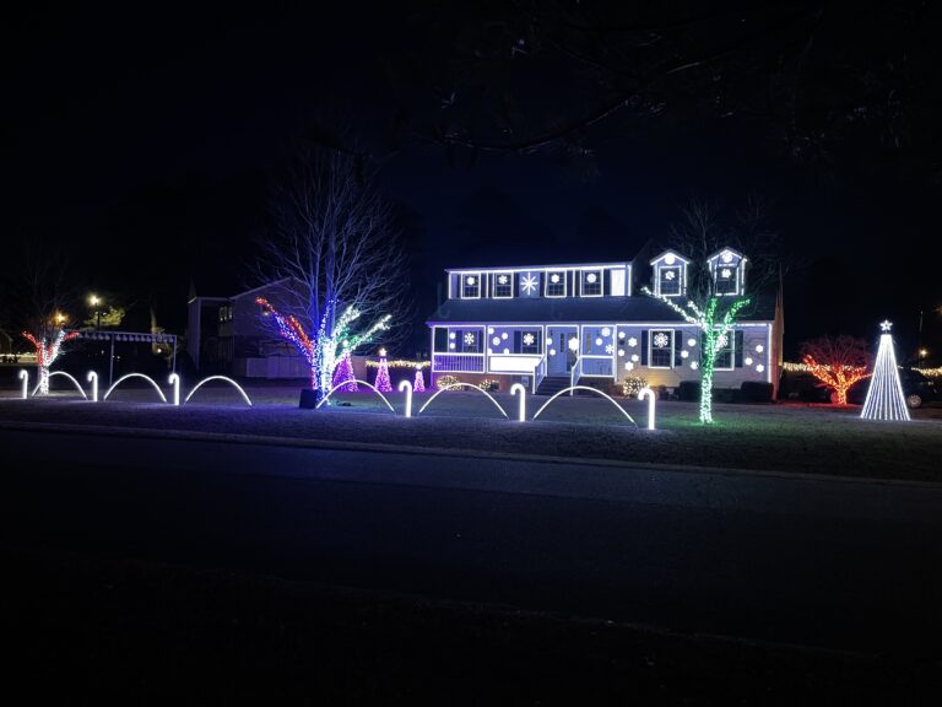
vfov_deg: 53.1
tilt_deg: +1.1
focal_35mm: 26
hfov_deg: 67.3
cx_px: 471
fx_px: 708
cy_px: 354
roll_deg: -1.2
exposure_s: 1/15
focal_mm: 5.1
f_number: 1.6
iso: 1000
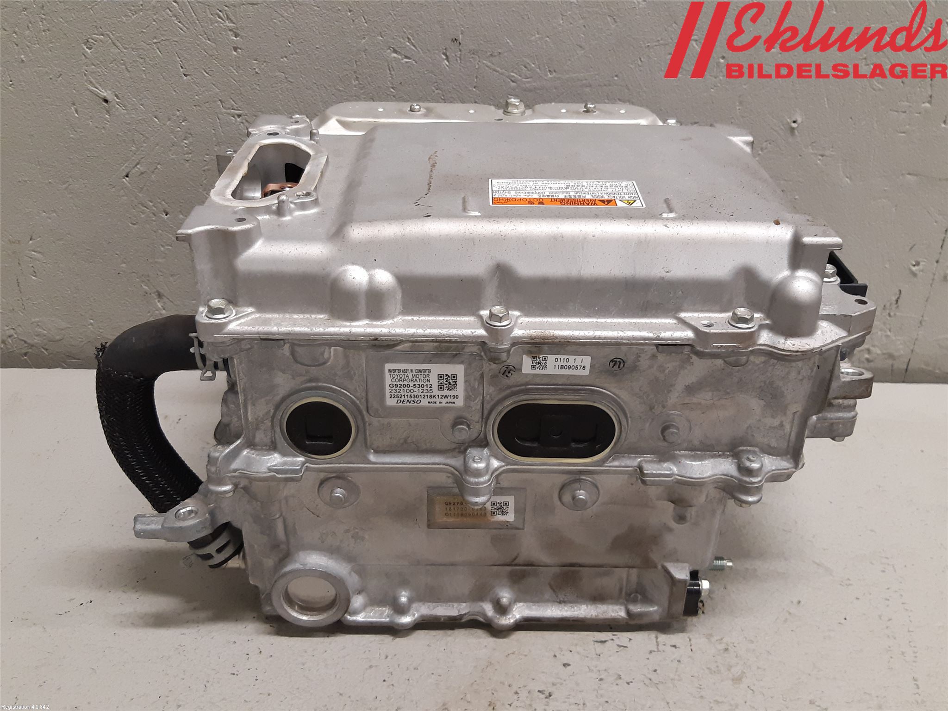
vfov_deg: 53.1
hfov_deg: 67.3
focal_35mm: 26
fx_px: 712
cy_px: 356
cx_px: 474
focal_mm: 3.93
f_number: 1.7
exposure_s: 1/50
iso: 160
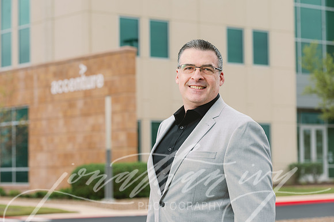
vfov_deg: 12.4
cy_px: 111
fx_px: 1020
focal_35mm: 110
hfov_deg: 18.6
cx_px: 167
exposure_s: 1/200
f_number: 4.5
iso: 125
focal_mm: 110
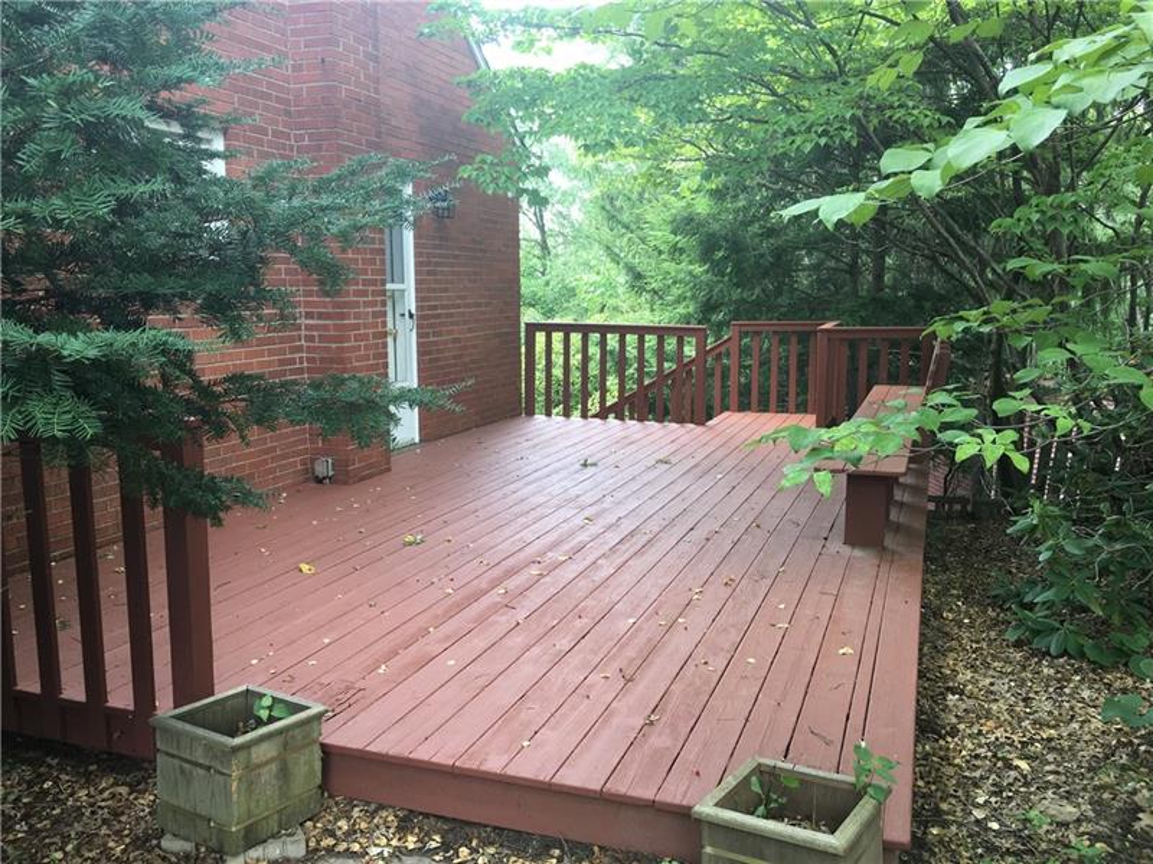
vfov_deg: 48.2
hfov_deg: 61.7
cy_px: 432
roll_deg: +0.8
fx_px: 966
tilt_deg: -8.6
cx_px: 576
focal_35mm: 29
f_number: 2.2
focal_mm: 4.15
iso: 25
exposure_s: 1/40
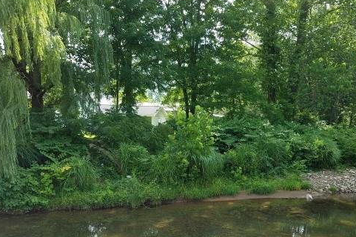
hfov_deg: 52.9
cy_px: 167
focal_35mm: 36
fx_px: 356
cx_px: 209
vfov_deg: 36.3
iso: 50
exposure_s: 1/453
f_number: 1.7
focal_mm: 4.2
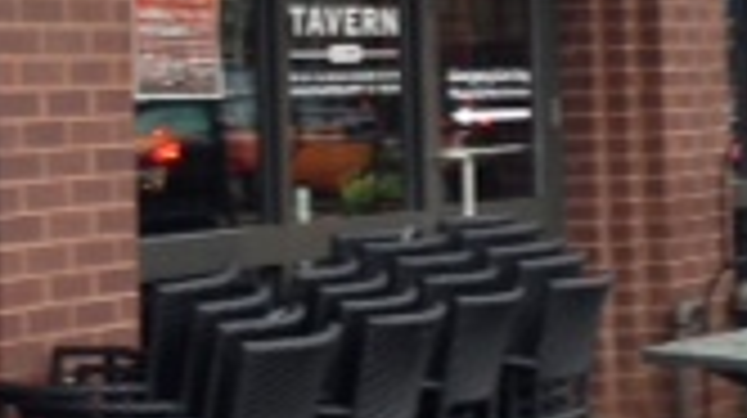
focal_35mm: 139
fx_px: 2751
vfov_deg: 8.6
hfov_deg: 15.5
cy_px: -18
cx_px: 351
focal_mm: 4.12
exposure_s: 1/20
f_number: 2.4
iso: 64
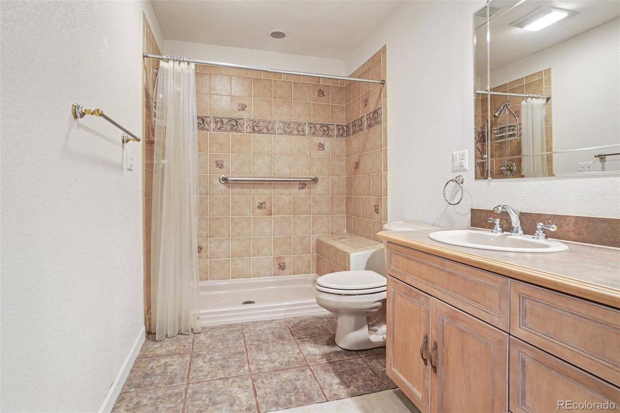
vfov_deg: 67.4
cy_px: 206
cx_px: 310
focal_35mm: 18
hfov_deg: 90.0
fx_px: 310
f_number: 8
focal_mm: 12
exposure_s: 1/3.33
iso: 400
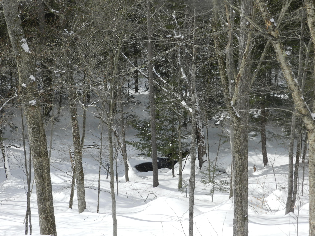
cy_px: 118
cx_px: 158
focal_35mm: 76
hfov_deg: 25.7
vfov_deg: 19.4
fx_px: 692
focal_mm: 13.5
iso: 160
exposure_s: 1/800
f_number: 5
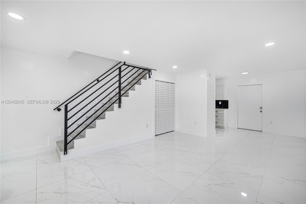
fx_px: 119
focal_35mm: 14
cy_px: 102
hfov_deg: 104.3
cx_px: 153
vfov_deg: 81.2
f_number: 5.6
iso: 100
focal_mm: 7
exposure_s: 1/30
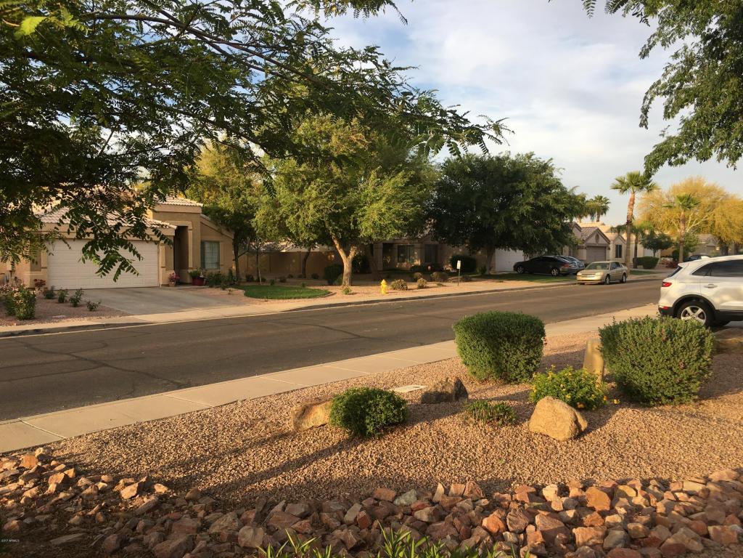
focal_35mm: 29
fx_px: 622
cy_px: 279
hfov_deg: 61.7
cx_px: 372
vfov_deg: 48.2
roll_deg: -0.2
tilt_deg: -1.9
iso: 25
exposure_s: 1/513
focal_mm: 4.15
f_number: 2.2
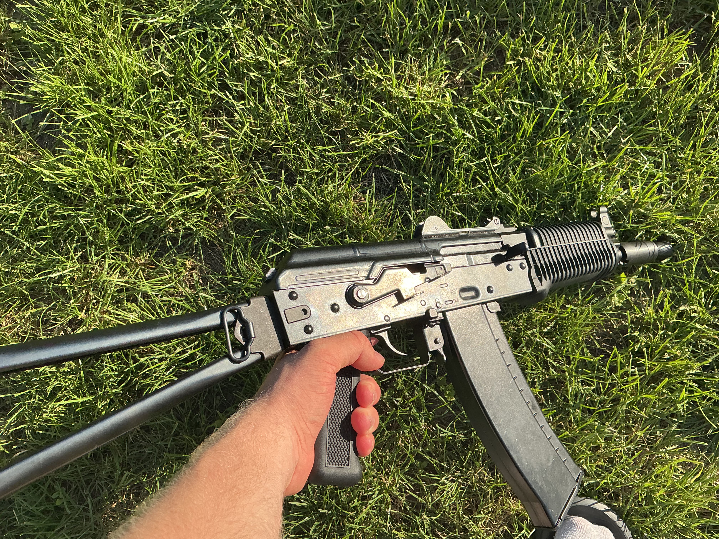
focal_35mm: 29
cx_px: 360
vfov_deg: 48.2
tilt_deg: -83.5
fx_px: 602
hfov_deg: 61.7
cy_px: 270
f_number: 1.8
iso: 25
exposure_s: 1/829
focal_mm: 3
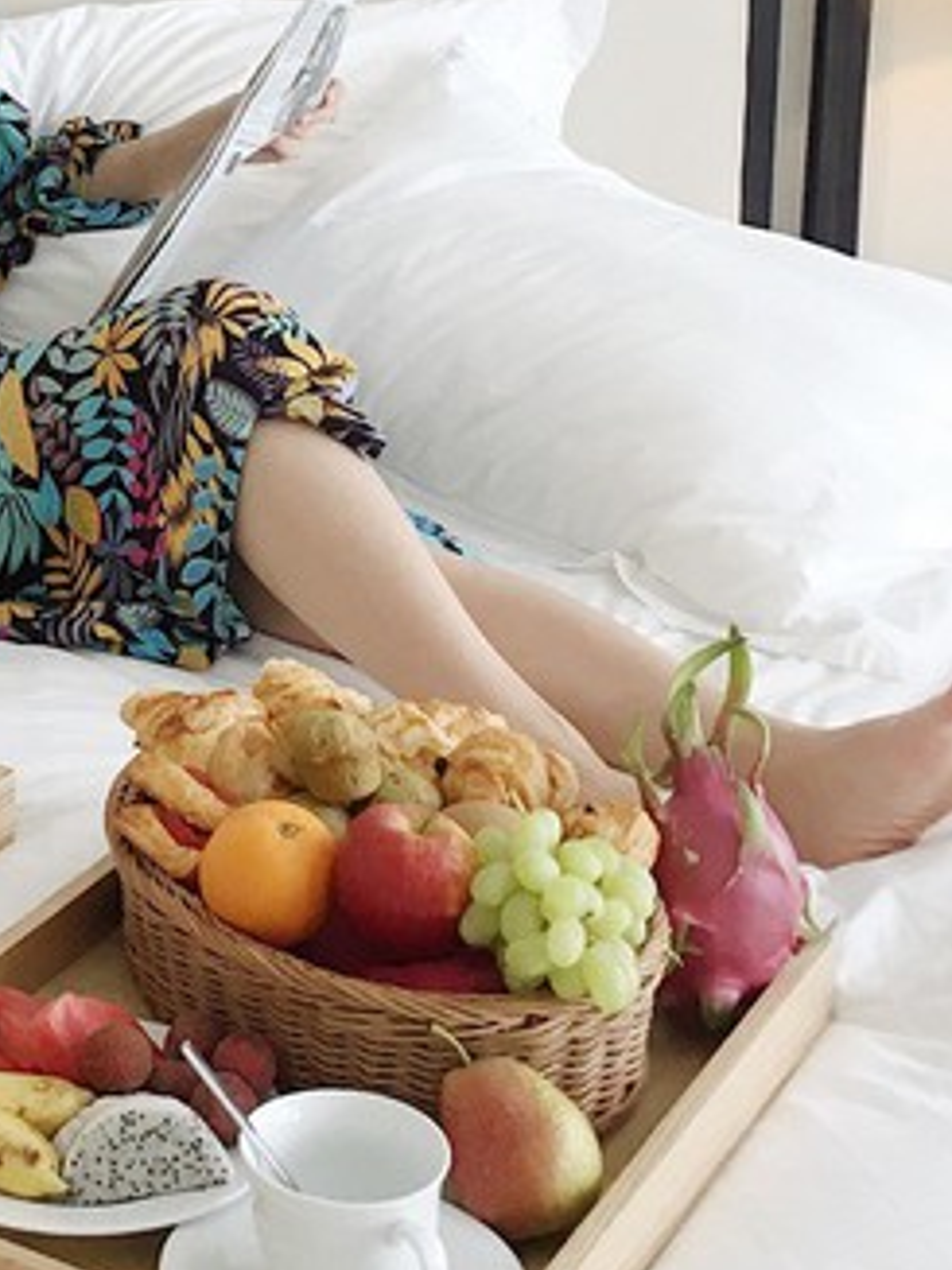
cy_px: 74
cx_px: -62
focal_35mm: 78
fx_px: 2862
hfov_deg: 18.3
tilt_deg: -12.1
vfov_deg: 24.2
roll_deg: +0.4
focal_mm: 4.15
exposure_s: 1/33
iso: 32
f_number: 2.2
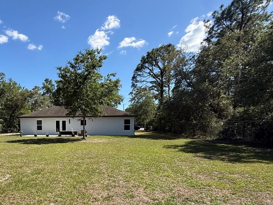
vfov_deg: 53.0
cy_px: 147
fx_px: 197
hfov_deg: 65.9
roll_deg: +0.4
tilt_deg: -6.0
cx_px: 74
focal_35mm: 25
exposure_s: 1/1235
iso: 50
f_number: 2.2
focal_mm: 2.22
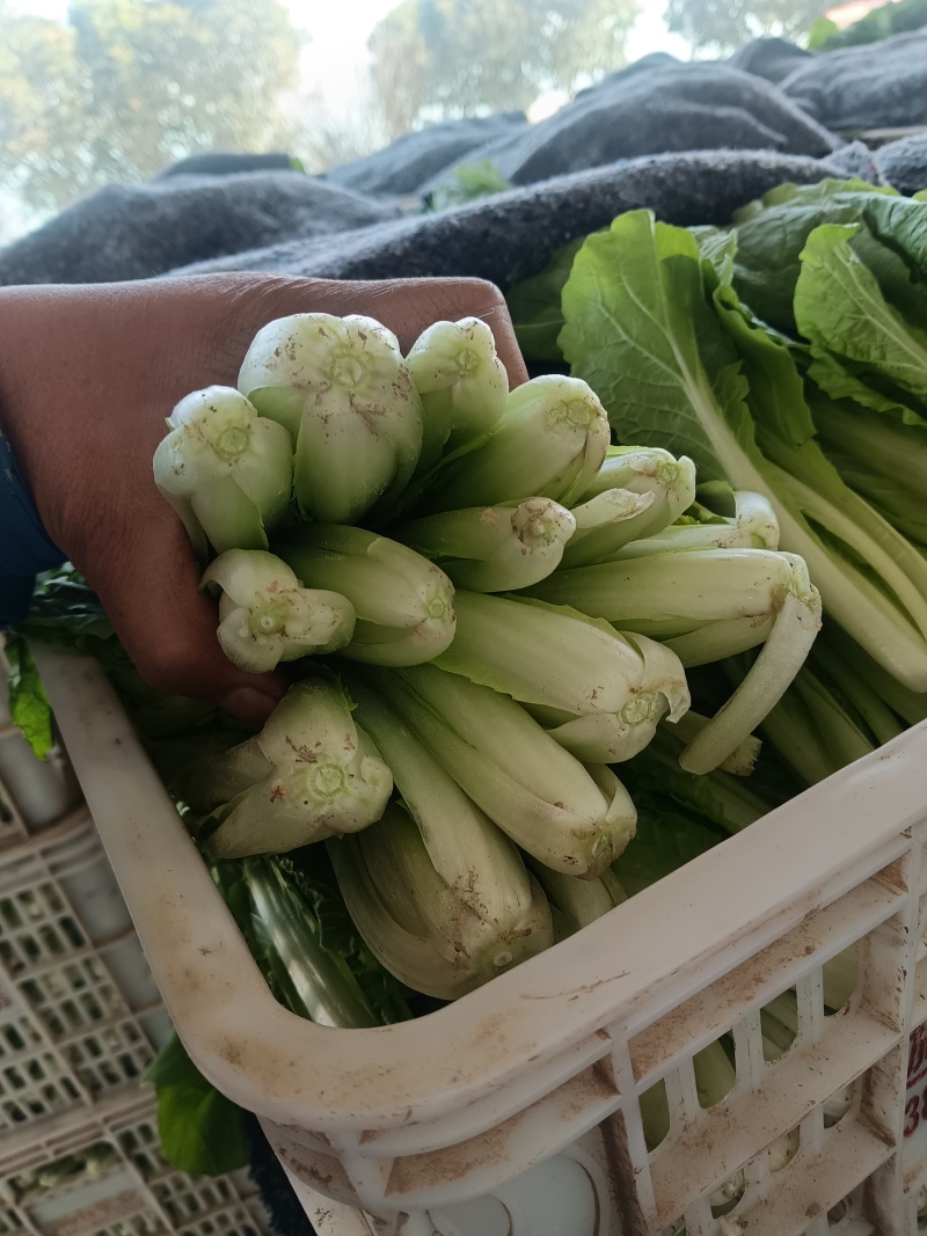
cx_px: 464
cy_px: 618
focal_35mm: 27
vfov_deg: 65.3
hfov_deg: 51.3
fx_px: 964
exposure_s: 1/50
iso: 148
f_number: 1.8
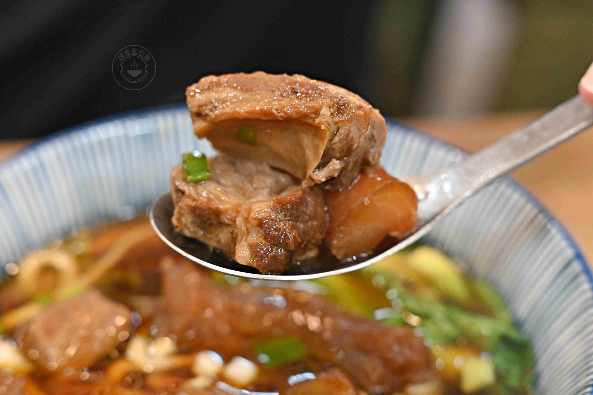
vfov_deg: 18.2
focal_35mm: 75
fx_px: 1235
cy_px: 198
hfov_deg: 27.0
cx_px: 296
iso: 2000
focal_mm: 50
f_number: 3.2
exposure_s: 1/200
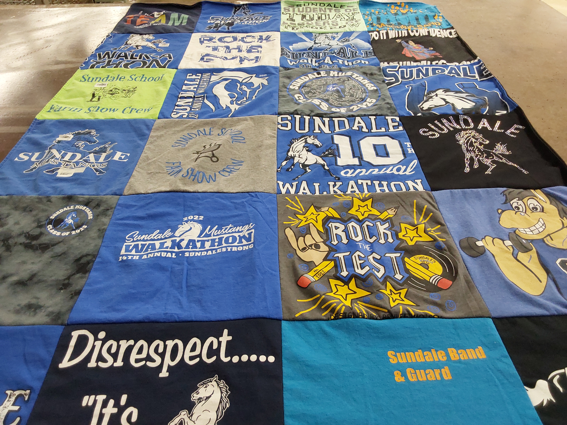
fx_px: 459
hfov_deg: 63.4
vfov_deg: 49.7
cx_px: 284
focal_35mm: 28
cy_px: 212
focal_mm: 2.91
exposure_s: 1/60
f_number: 1.9
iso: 160
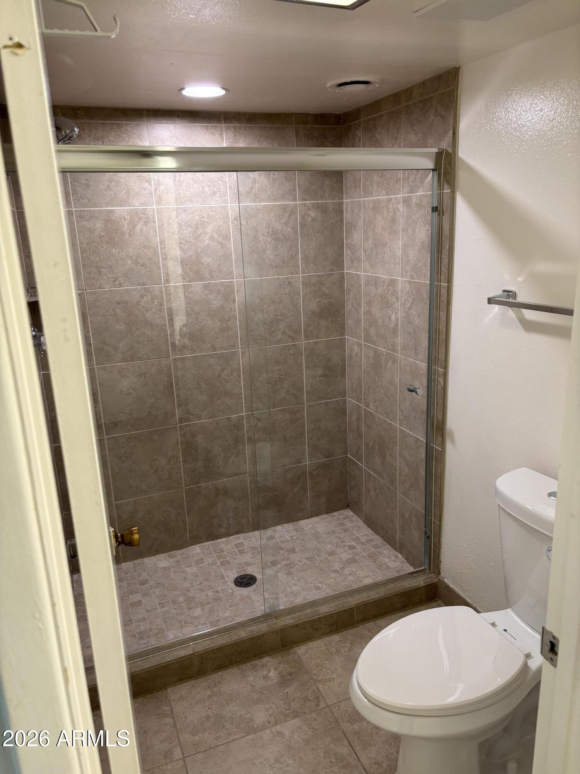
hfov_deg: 53.1
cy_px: 387
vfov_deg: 67.3
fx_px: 581
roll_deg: +2.3
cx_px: 290
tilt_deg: -15.0
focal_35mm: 26
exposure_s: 1/60
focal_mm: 5.96
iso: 125
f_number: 1.6
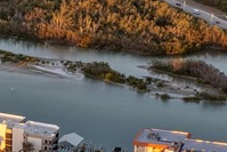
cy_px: 105
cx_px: -43
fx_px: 757
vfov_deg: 11.4
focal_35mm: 120
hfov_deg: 16.4
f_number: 2.8
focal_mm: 8.38
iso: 110
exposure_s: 1/320
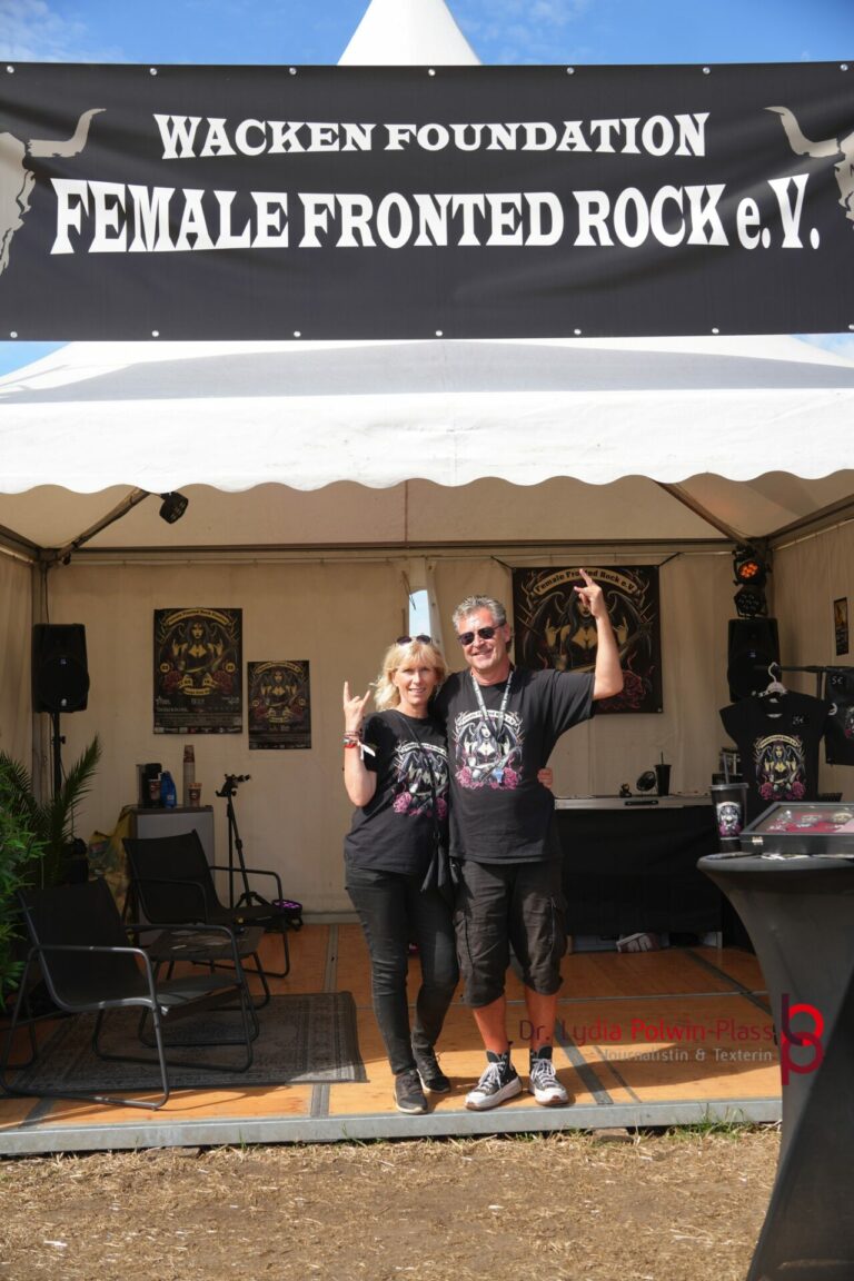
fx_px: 1494
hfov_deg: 31.9
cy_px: 640
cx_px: 427
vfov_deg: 46.4
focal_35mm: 42
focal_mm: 28
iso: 100
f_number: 4.5
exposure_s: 1/500
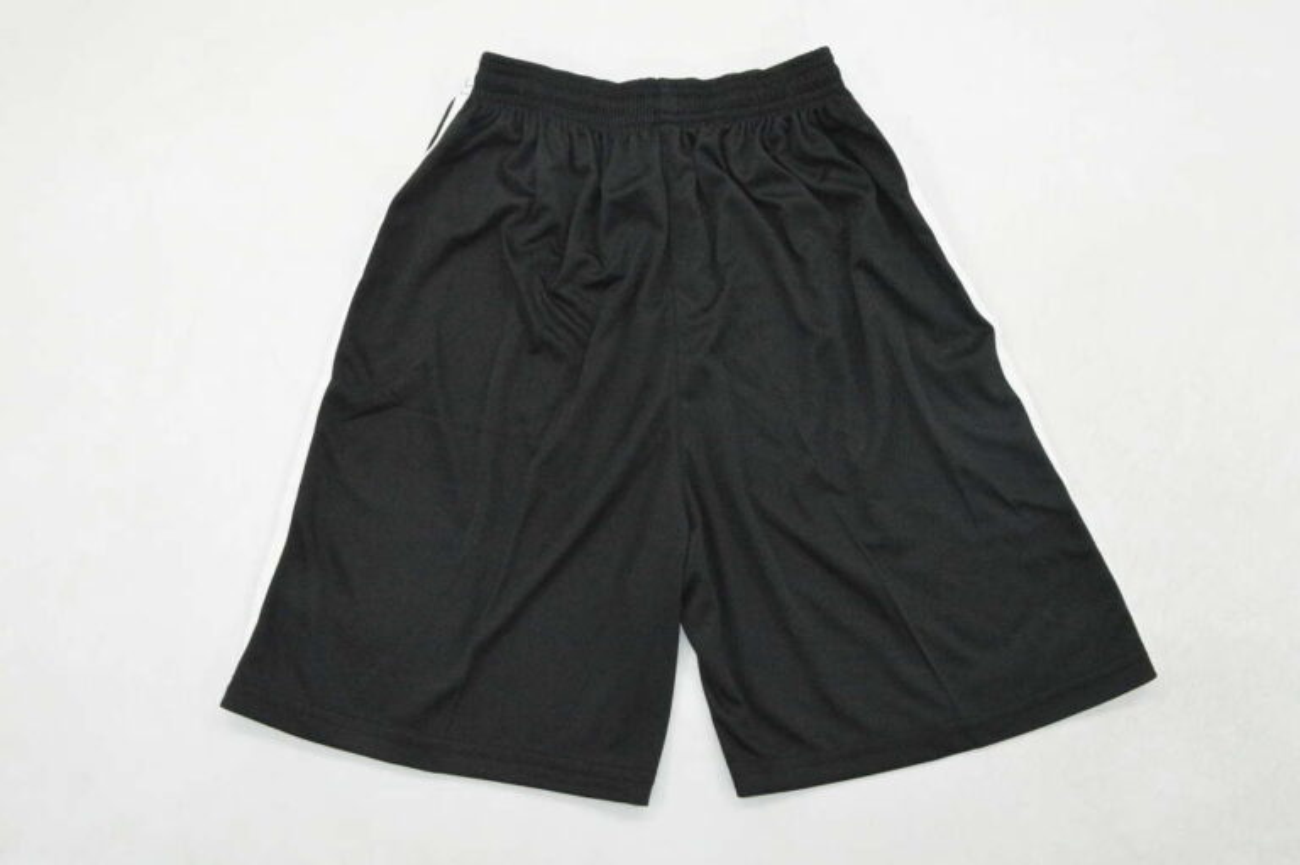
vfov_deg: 39.9
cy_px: 432
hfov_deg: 57.3
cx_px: 650
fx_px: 1191
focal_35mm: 33
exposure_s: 1/200
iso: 6400
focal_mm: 22
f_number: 16
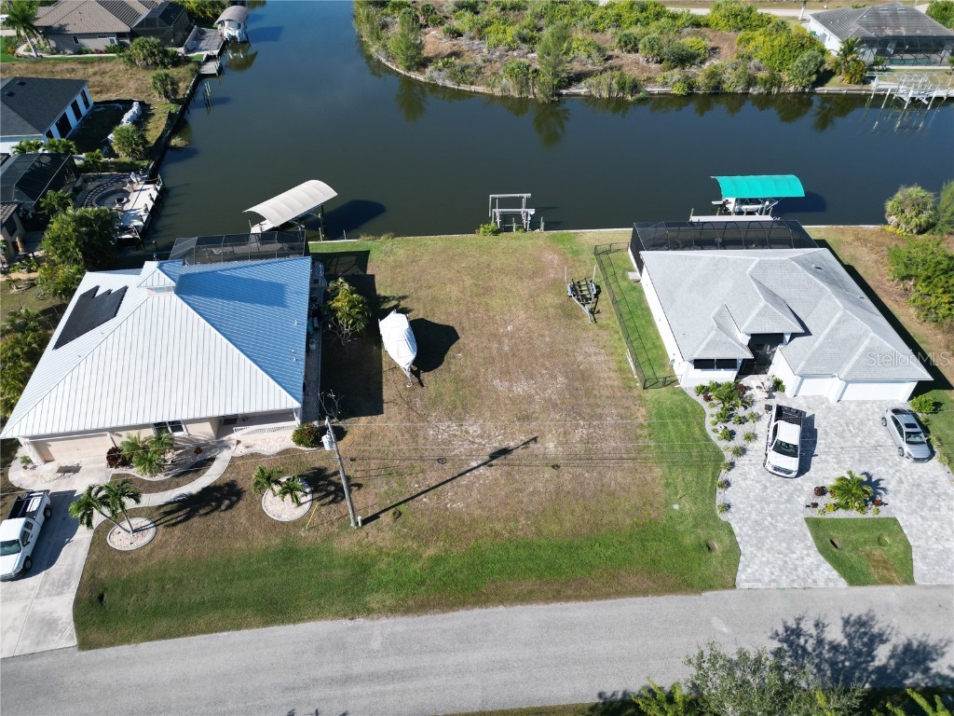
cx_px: 477
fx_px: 661
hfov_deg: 71.6
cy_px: 358
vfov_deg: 56.8
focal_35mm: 24
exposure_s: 1/3000
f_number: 1.7
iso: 200
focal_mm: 6.72
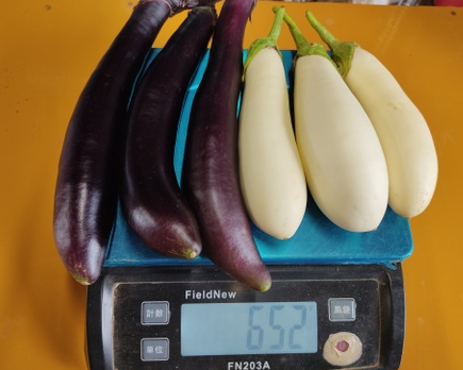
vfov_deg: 51.5
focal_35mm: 28
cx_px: 225
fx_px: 384
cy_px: 189
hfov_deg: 62.2
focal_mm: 4.74
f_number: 1.79
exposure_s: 1/50
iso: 142
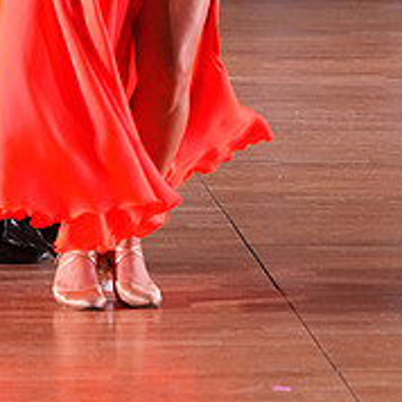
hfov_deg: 3.7
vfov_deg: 3.7
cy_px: -160
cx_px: 166
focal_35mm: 477
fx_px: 6267
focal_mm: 172
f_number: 5
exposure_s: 1/200
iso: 4000
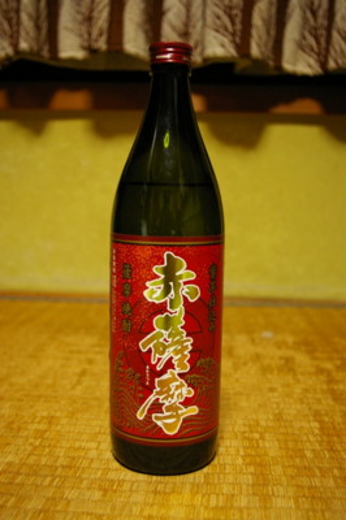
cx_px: 173
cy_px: 260
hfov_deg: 34.2
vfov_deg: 49.6
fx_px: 563
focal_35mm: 39
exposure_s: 1/8
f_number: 4
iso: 800
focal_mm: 26
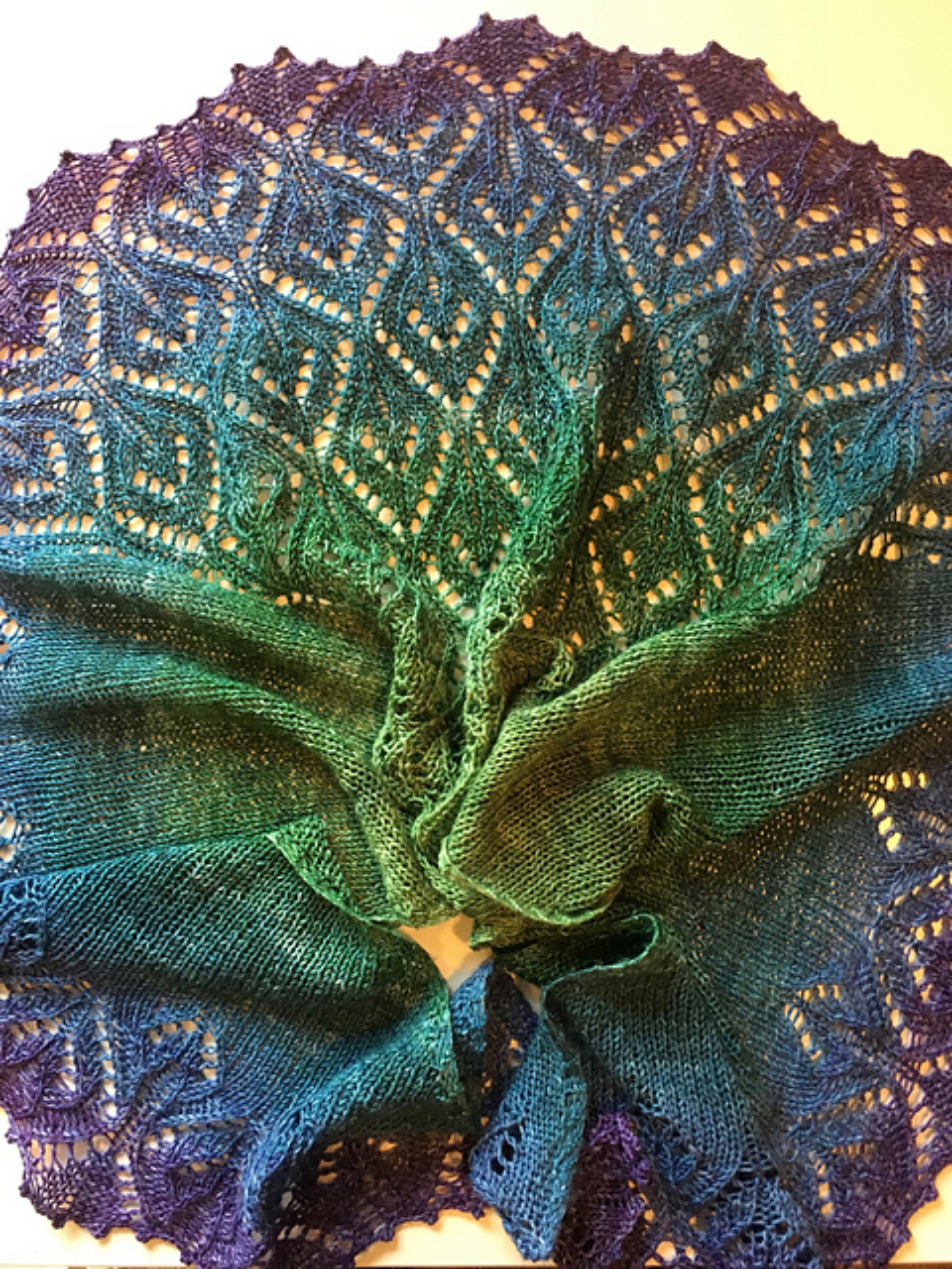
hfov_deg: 48.2
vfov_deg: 61.7
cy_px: 634
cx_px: 476
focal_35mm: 29
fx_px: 1063
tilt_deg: -86.0
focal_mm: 4.15
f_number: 2.2
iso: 200
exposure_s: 1/30
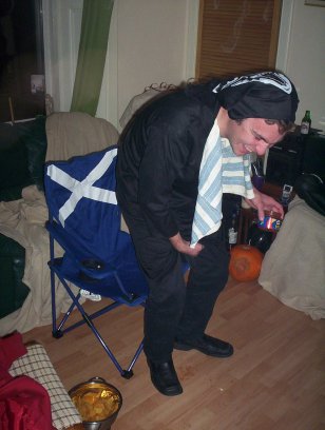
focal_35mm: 38
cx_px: 162
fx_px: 474
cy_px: 215
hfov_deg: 37.9
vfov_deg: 48.9
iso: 140
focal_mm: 4.99
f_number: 4.5
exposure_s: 1/60
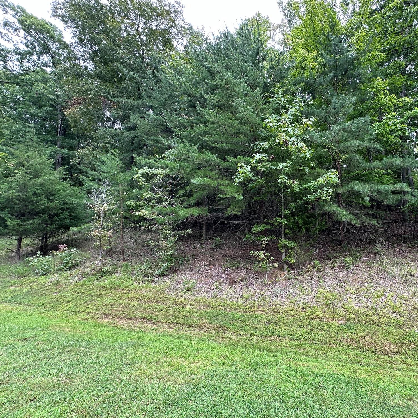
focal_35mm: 17
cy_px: 214
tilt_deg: +6.7
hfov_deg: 80.6
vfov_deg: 84.0
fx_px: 232
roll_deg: -0.1
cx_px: 285
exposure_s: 1/104
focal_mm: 2.22
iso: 40
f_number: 2.2
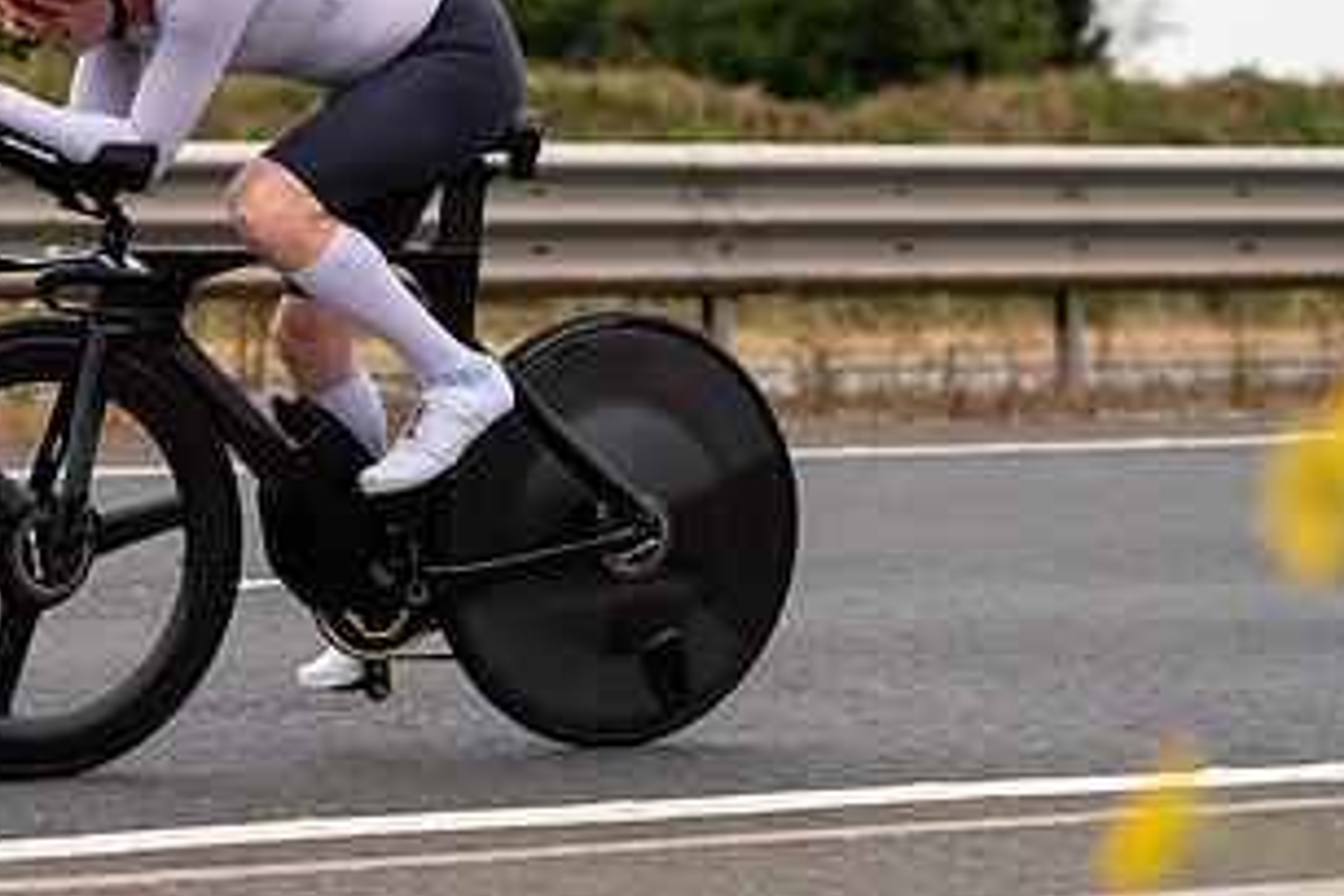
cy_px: 275
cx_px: 184
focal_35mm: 146
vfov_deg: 9.4
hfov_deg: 13.9
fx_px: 5450
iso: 100
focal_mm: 77
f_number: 3.5
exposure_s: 1/800
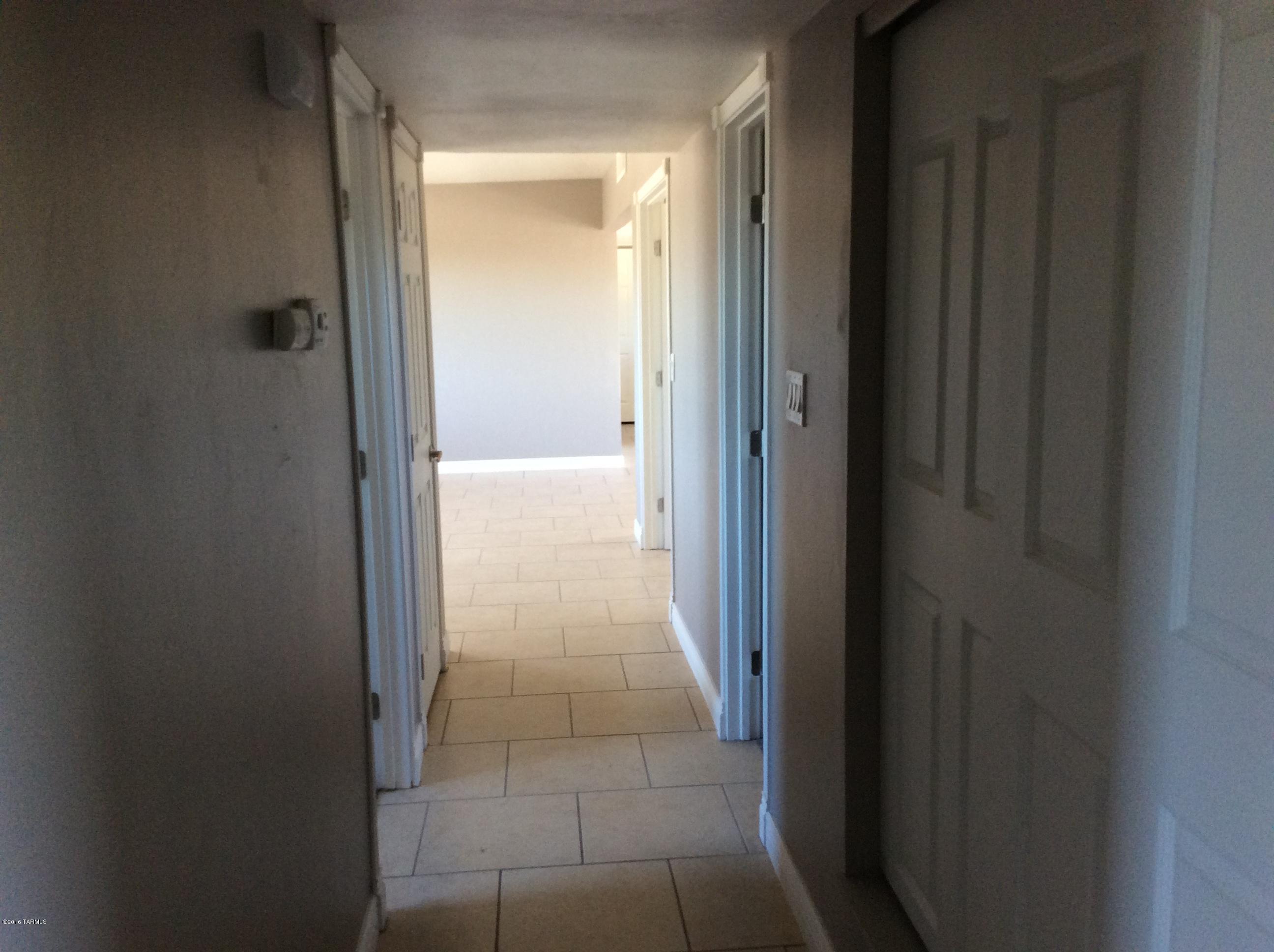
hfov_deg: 56.9
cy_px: 476
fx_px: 1176
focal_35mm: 32
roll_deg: +1.5
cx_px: 637
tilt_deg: -10.2
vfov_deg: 44.1
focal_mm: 3.3
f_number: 2.4
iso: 80
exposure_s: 1/24
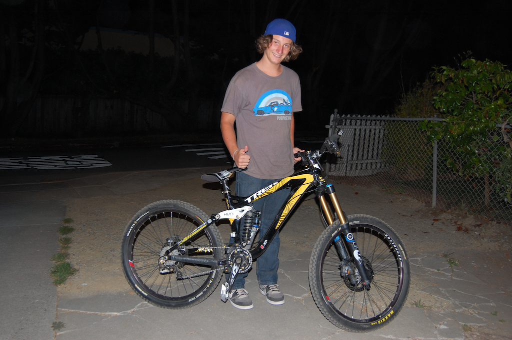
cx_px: 256
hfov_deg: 57.3
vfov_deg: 39.9
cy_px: 170
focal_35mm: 33
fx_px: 469
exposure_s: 1/60
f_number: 3.8
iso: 400
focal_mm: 22
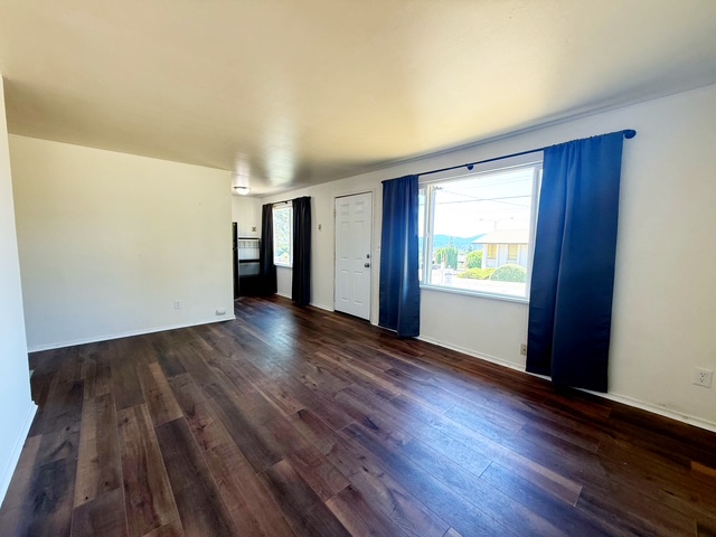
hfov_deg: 102.1
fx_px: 290
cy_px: 268
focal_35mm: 14
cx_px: 358
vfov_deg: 85.7
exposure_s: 1/99
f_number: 2.2
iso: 100
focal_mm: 2.22
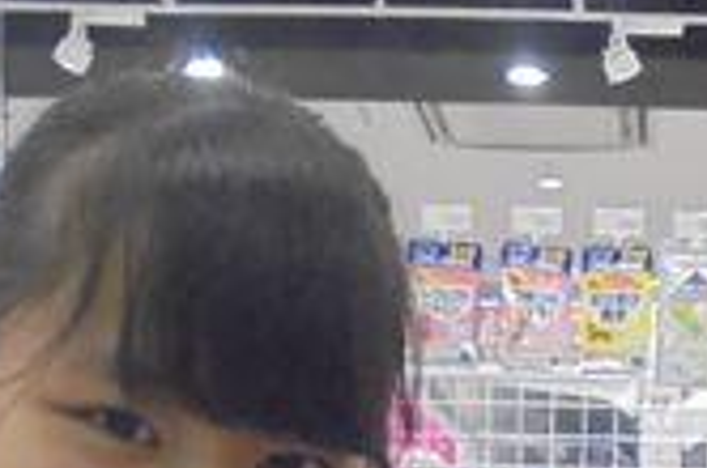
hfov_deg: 20.3
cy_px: 881
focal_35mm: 98
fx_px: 1921
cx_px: 681
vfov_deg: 12.5
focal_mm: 4.6
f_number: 3.5
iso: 800
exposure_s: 1/100
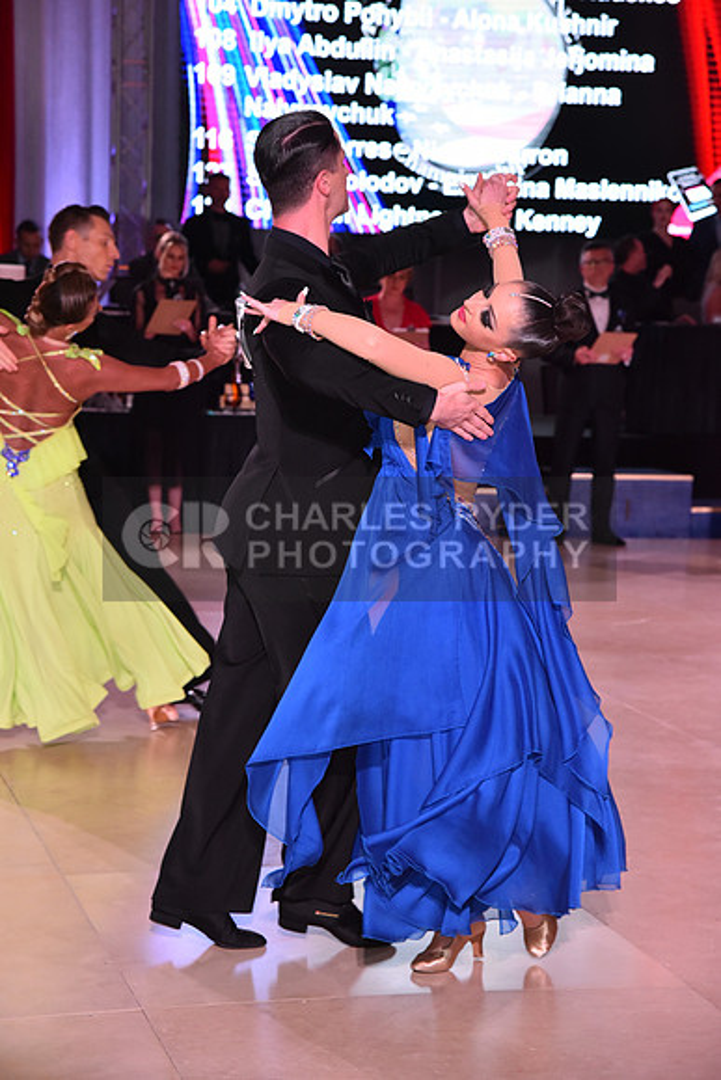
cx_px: 360
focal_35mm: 95
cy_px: 540
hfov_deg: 14.4
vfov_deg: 21.5
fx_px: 2852
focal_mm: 95
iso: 2500
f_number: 7.1
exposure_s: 1/320
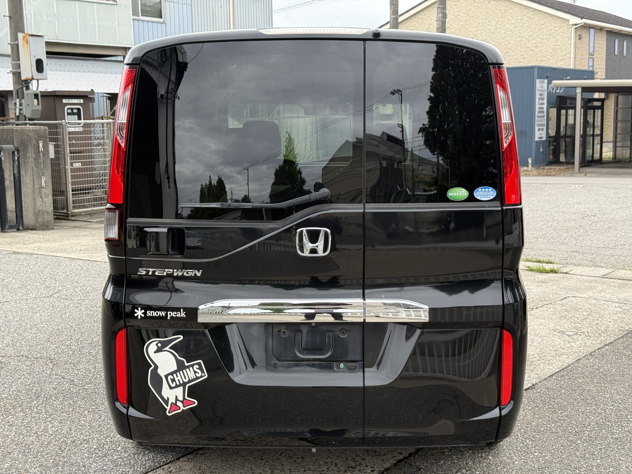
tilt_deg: -7.3
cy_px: 237
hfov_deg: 39.7
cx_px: 316
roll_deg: +1.2
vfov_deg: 30.3
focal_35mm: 48
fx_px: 876
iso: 80
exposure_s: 1/450
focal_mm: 6.76
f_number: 1.78
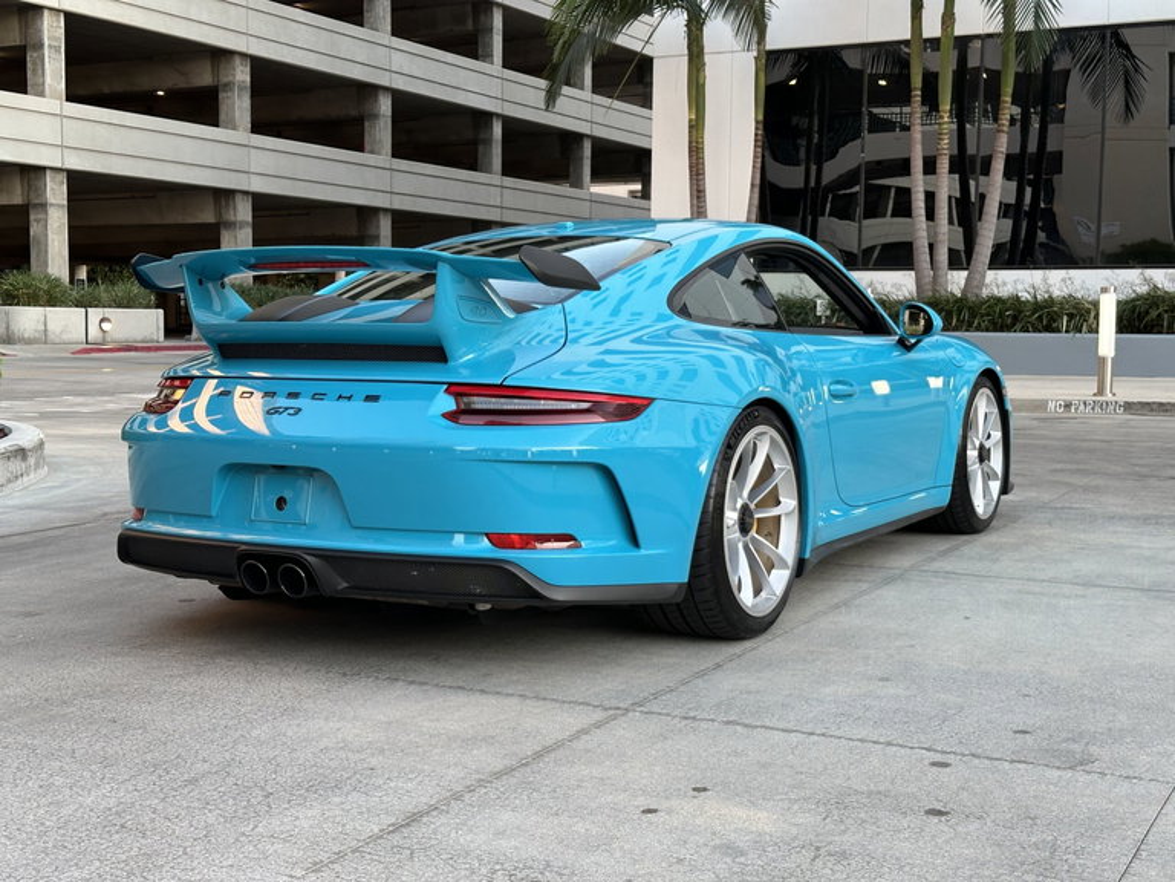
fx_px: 1629
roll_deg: -1.6
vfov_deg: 30.3
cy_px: 441
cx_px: 588
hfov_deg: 39.7
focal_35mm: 48
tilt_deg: -4.9
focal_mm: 6.86
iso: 100
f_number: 1.78
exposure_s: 1/120
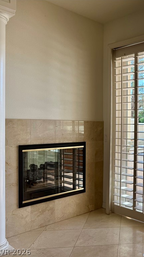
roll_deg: -0.5
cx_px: 165
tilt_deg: -0.4
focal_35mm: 35
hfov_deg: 29.7
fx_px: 238
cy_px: 128
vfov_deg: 56.6
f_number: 1.78
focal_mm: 6.76
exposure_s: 1/339
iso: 100
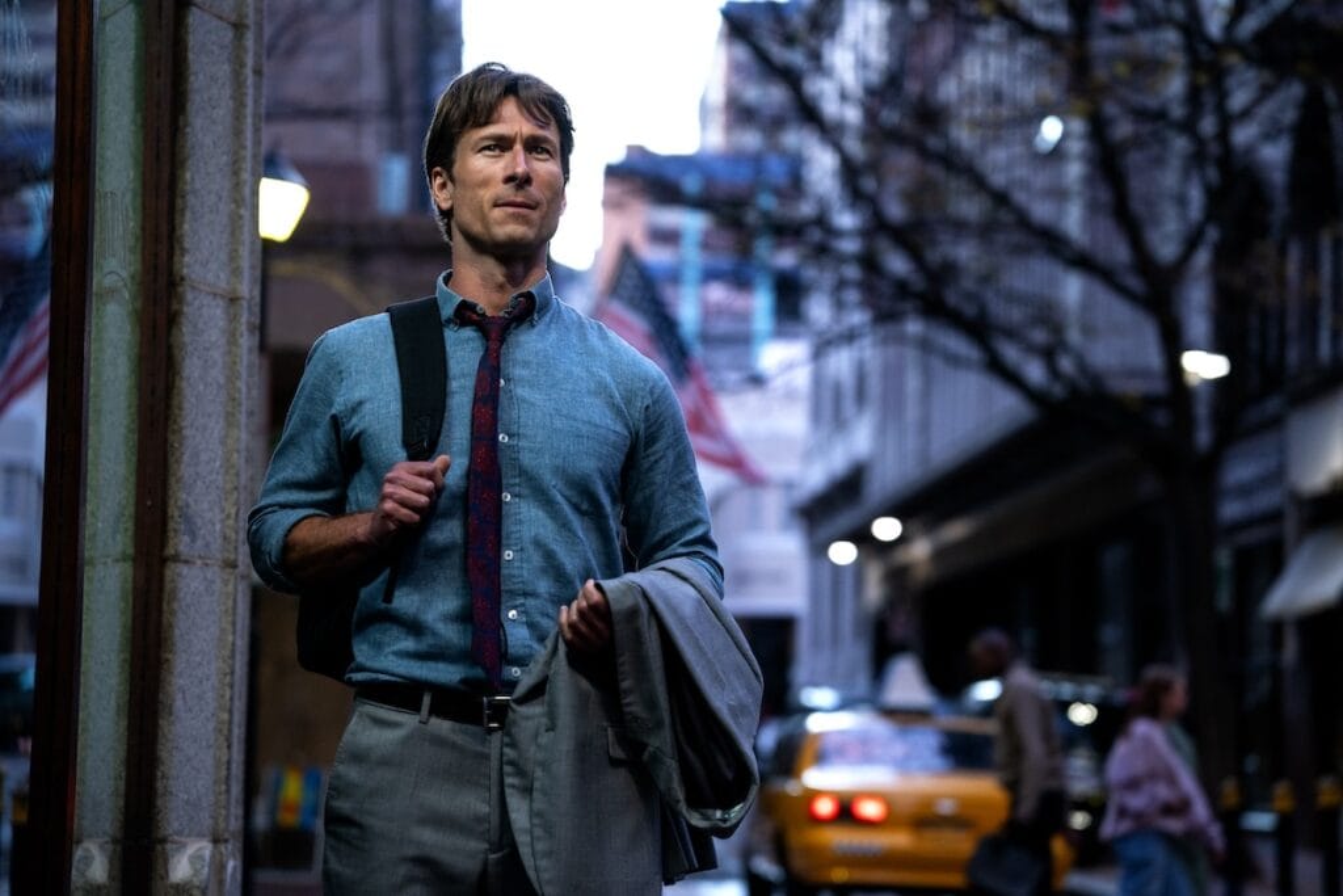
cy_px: 448
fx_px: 3414
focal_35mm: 92
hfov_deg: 22.3
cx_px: 672
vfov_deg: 14.9
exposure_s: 1/200
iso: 1600
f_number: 3.2
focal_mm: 91.5
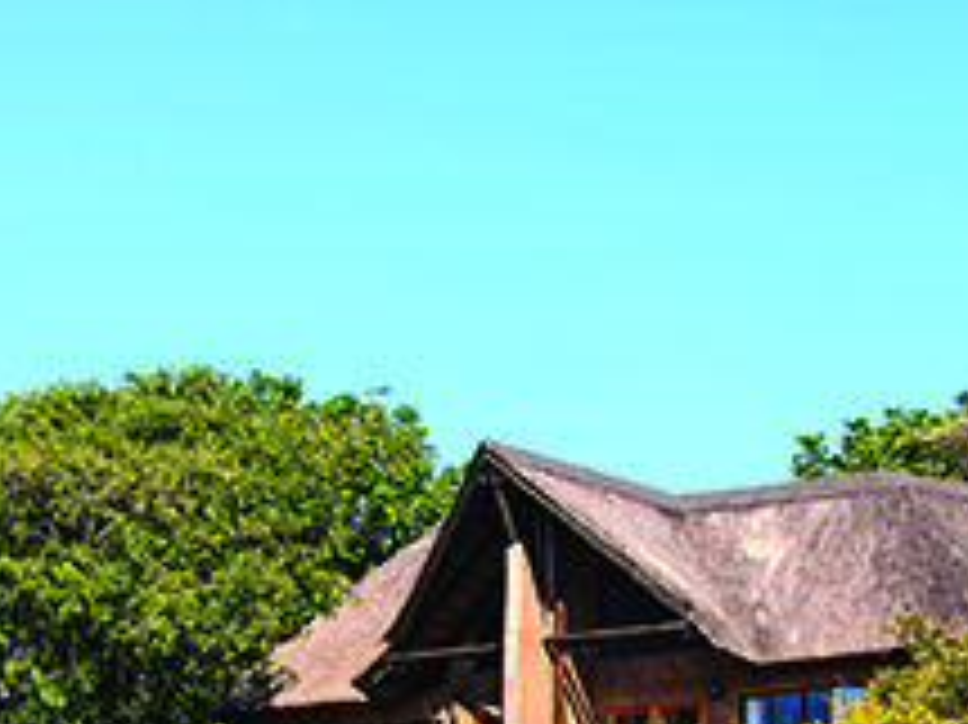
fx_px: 4388
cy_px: 827
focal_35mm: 157
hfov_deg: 12.6
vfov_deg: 9.3
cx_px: 682
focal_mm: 52
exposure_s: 1/250
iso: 200
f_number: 8
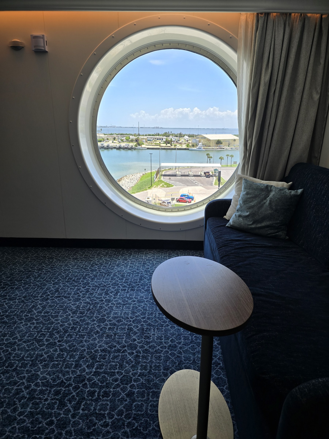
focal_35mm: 23
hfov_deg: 58.9
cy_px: 220
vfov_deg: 73.9
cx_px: 164
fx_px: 291
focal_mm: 6.3
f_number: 1.7
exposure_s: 1/285
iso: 12
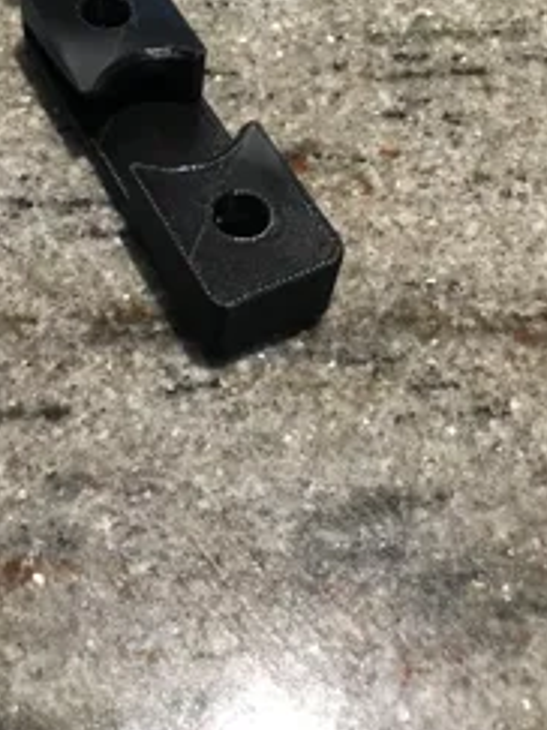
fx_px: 1075
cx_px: 219
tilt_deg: -56.7
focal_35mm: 51
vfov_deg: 37.2
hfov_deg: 28.5
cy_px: 258
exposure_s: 1/30
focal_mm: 3.3
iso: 125
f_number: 2.4
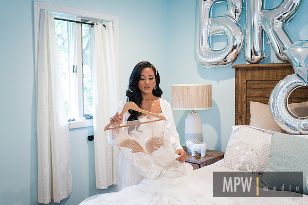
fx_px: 325
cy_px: 102
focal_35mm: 38
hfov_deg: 50.7
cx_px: 154
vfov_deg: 35.1
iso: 2500
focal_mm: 38
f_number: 2.8
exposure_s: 1/160
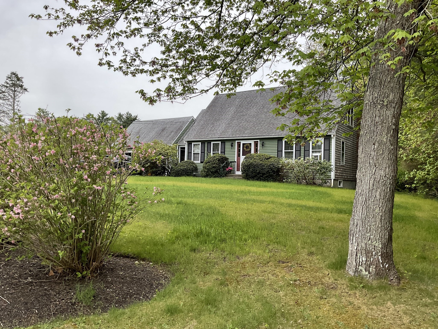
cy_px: 164
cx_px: 219
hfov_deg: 61.7
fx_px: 367
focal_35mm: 29
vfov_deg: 48.2
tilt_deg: +3.0
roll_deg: -1.5
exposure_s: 1/1342
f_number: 1.8
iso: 16
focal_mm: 3
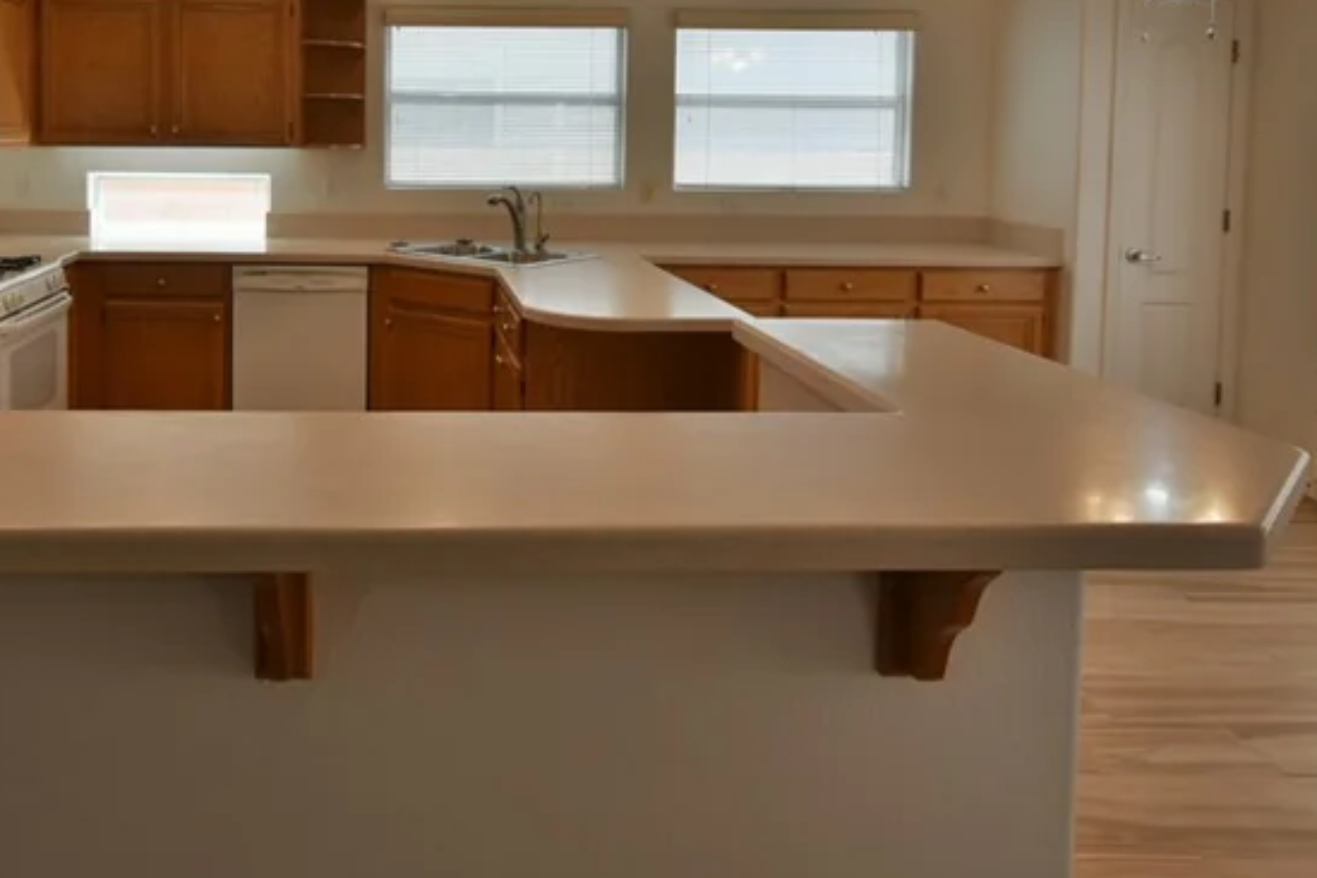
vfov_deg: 44.2
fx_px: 1024
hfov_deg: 63.6
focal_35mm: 28
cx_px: 425
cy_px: 175
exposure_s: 1/125
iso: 1000
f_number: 7.1
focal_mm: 10
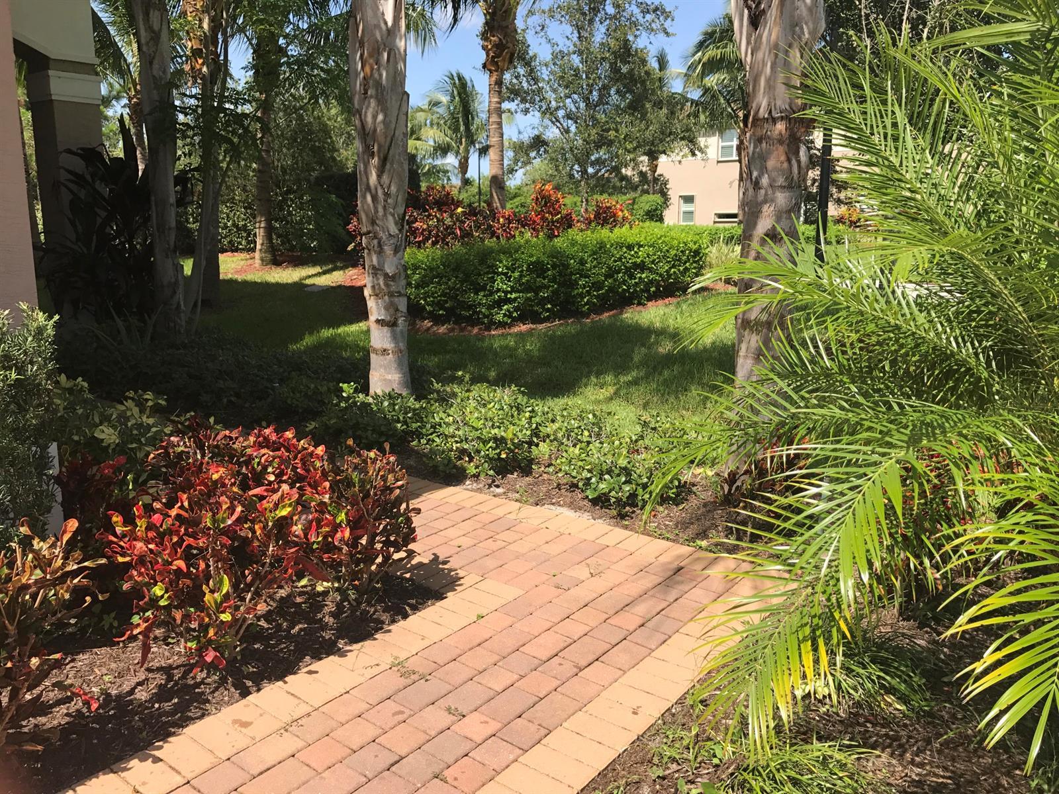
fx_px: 857
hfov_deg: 63.4
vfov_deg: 49.7
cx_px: 530
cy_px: 397
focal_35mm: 28
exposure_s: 1/1497
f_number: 1.8
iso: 20
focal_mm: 3.99
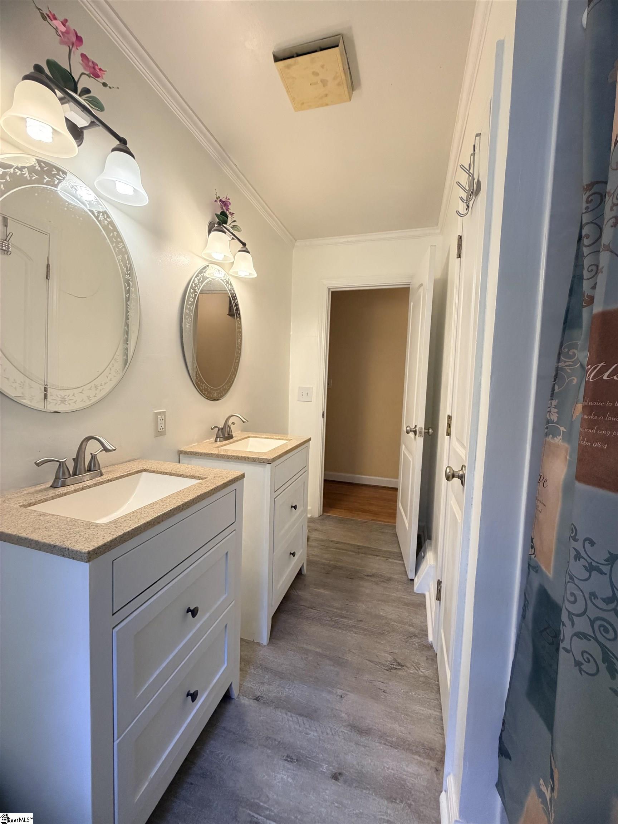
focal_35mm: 14
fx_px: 333
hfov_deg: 85.7
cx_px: 309
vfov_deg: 102.1
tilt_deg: -5.6
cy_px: 412
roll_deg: -2.5
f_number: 2.2
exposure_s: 1/120
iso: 320
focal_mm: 2.22
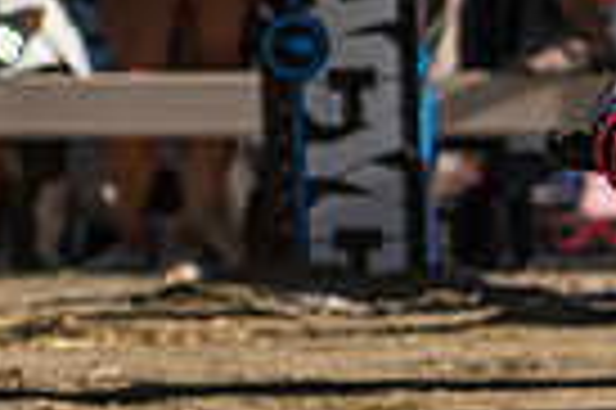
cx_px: 1290
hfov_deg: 3.1
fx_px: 11382
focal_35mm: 666
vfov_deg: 2.1
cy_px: 142
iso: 125
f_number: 4
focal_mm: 105
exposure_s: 1/2000
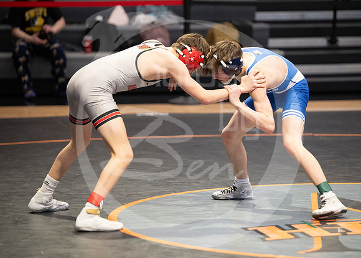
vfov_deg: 7.6
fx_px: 1946
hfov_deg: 10.6
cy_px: 151
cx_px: 197
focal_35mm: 190
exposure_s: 1/1000
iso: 3200
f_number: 2.8
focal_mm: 155
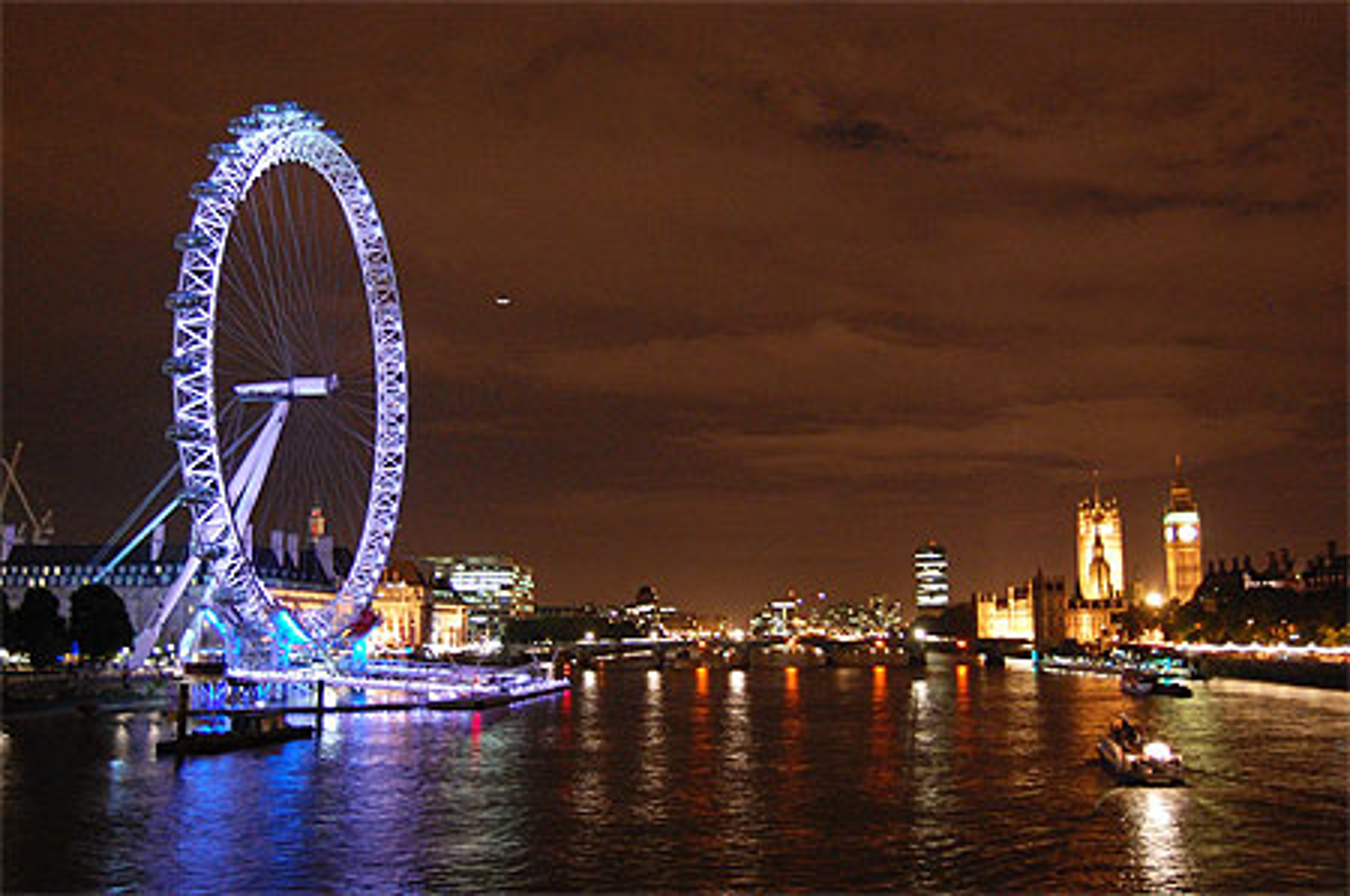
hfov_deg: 57.3
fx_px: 1236
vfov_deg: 39.9
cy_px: 448
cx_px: 675
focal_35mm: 33
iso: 1600
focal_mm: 22
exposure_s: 1/2.5
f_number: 3.8
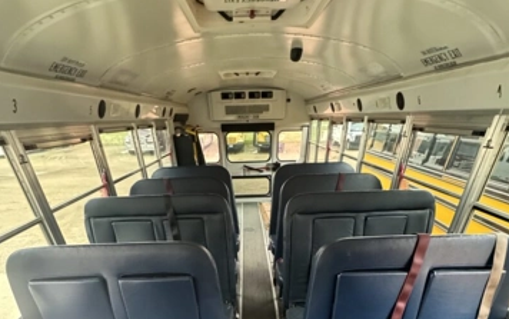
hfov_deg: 85.0
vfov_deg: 49.1
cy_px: 318
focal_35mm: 20
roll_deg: +1.7
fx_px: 278
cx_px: 254
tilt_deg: -37.1
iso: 1250
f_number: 2.2
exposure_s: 1/45
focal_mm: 2.22
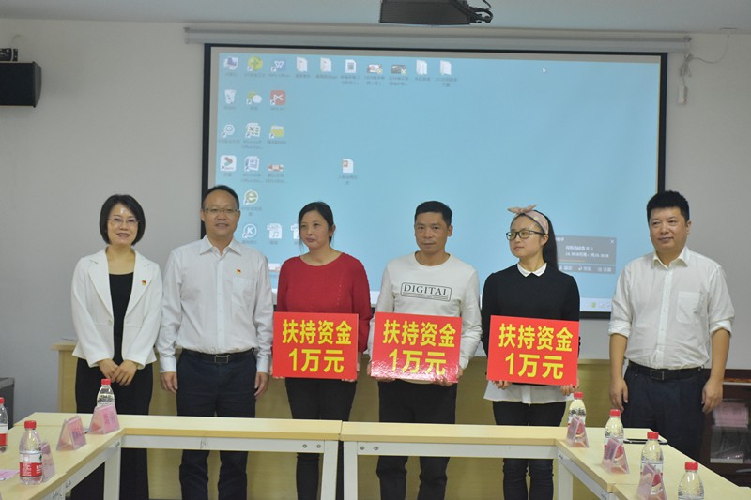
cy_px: 250
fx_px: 1627
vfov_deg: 17.5
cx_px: 376
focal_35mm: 78
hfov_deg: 26.0
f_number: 7.1
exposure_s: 1/60
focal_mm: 52
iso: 2000
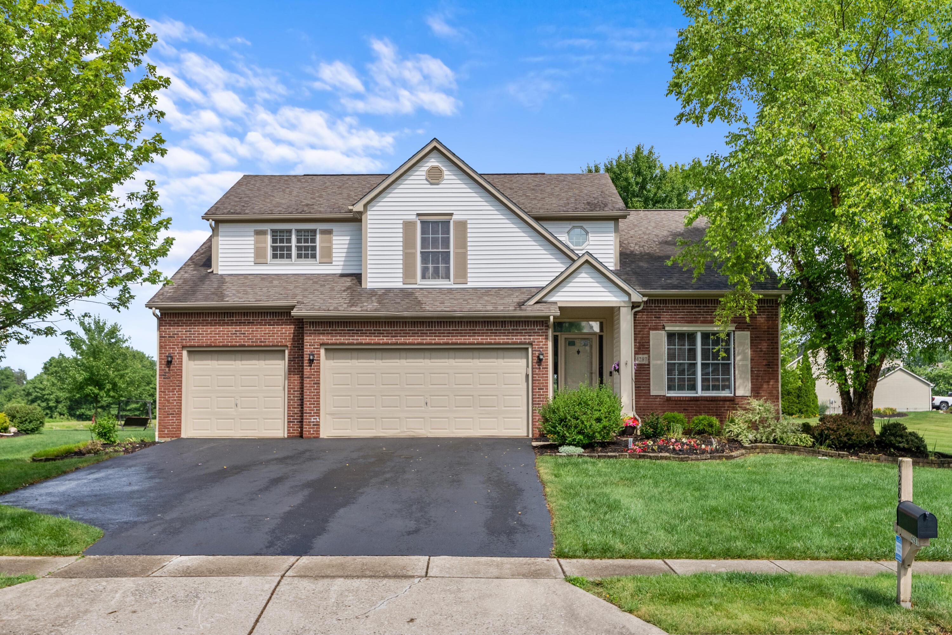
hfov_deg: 54.4
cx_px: 476
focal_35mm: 35
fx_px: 926
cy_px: 318
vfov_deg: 37.9
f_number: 8
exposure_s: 1/1000
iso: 320
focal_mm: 35
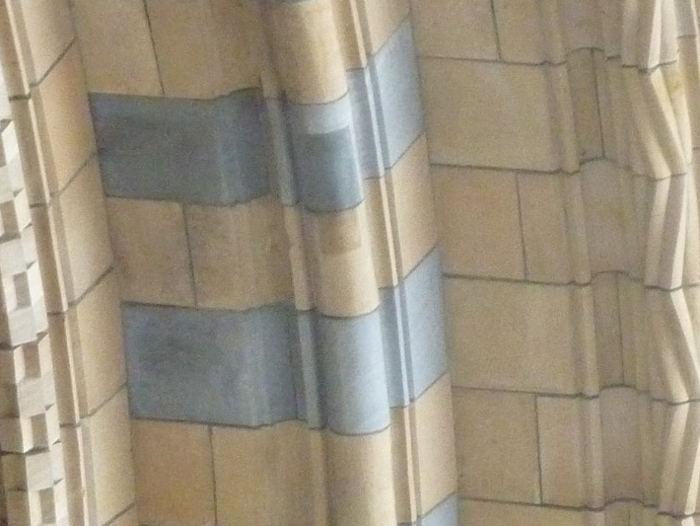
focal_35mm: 369
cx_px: 603
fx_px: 7464
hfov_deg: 5.4
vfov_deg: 4.0
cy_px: 312
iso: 800
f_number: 4.4
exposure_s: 1/40
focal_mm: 21
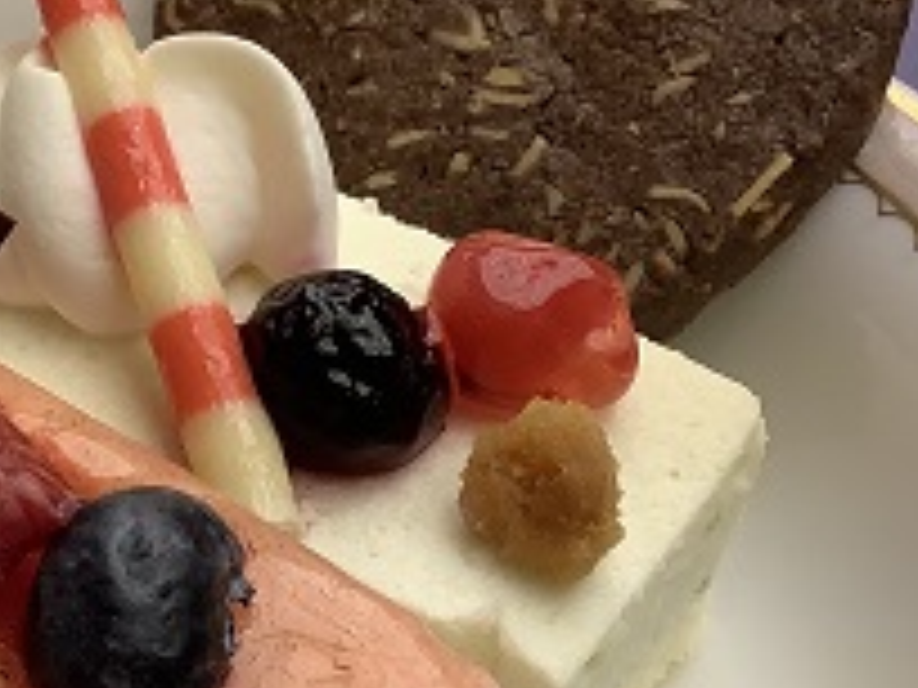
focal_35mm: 76
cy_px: 452
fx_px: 2015
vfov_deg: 19.3
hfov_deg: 25.1
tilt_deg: -48.6
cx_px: 144
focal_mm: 3.3
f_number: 2.4
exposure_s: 1/50
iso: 100
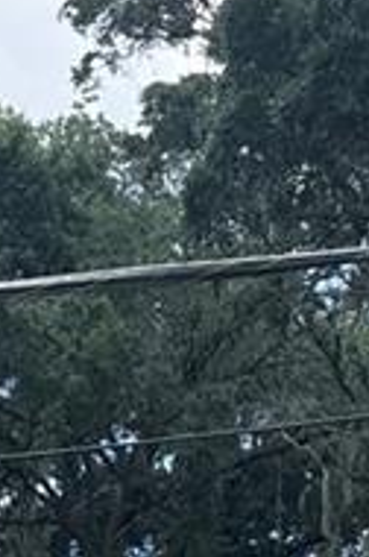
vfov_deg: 11.8
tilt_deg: +2.2
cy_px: 1055
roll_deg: +0.4
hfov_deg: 8.6
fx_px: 2438
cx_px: 100
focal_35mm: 158
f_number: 1.78
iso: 100
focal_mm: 6.76
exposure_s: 1/1522
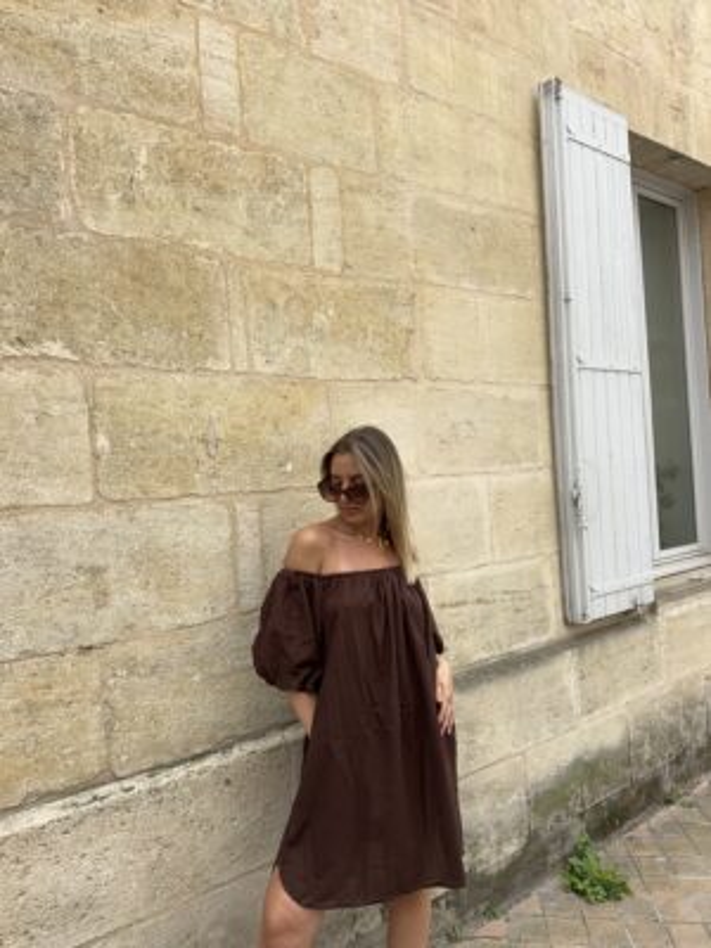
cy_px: 474
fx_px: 657
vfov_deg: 71.6
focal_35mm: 24
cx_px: 356
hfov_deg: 56.8
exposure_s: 1/1664
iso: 80
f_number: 1.78
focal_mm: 6.86
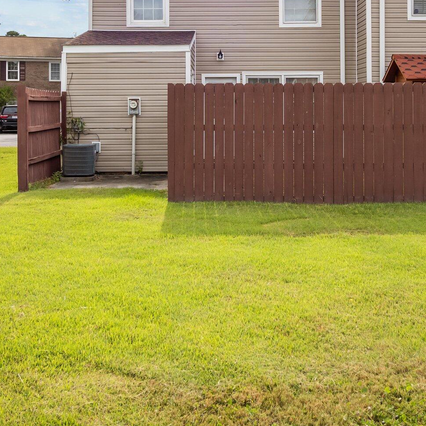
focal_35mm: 52
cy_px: 107
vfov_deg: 32.2
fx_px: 724
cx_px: 232
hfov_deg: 32.8
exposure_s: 1/1000
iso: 200
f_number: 4
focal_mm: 14
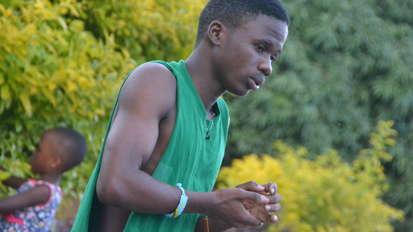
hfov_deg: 13.0
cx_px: 207
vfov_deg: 7.3
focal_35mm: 166
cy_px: 98
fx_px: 1813
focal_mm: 105
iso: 2800
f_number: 5.3
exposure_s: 1/500
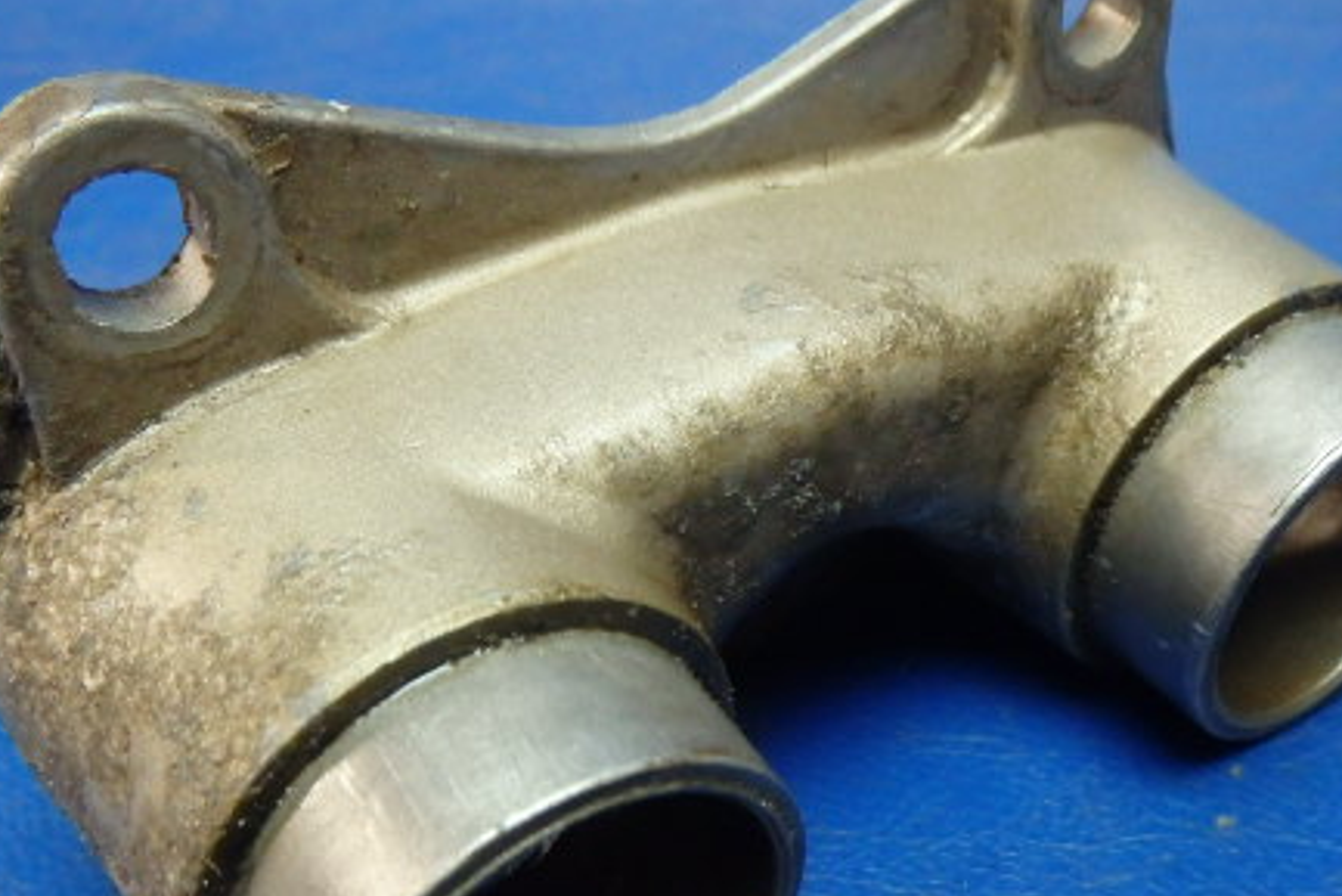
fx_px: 1603
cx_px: 697
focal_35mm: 43
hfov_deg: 45.4
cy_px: 533
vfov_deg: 31.1
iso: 800
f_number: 3.9
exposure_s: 1/50
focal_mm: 5
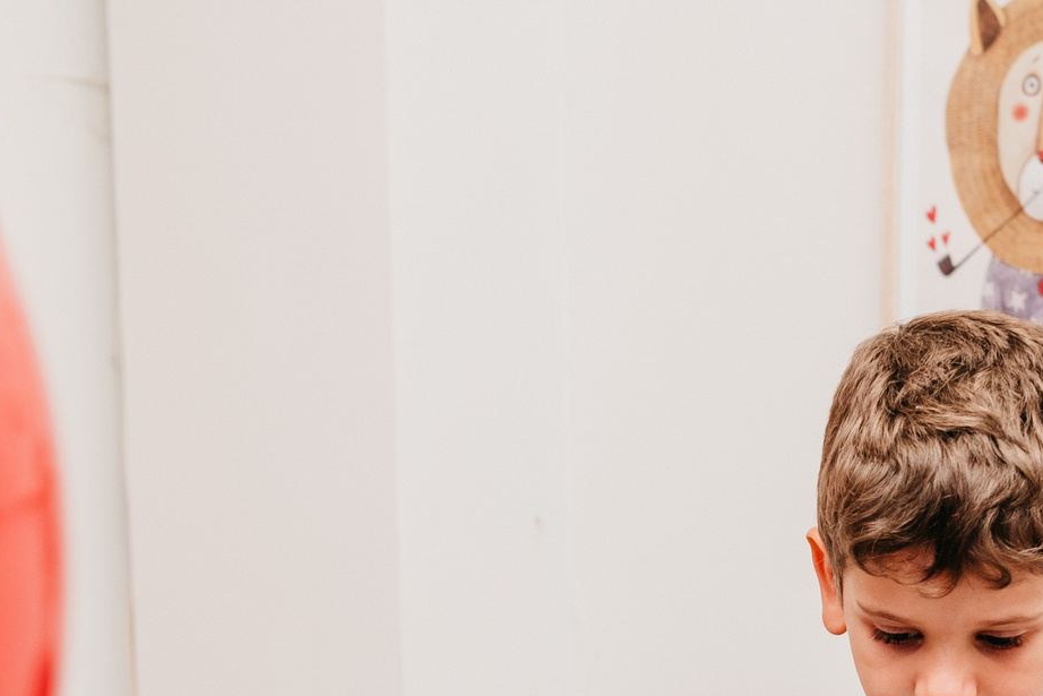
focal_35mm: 100
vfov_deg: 13.4
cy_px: 803
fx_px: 2897
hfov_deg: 20.4
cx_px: 674
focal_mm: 36
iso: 160
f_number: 3.5
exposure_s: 1/160
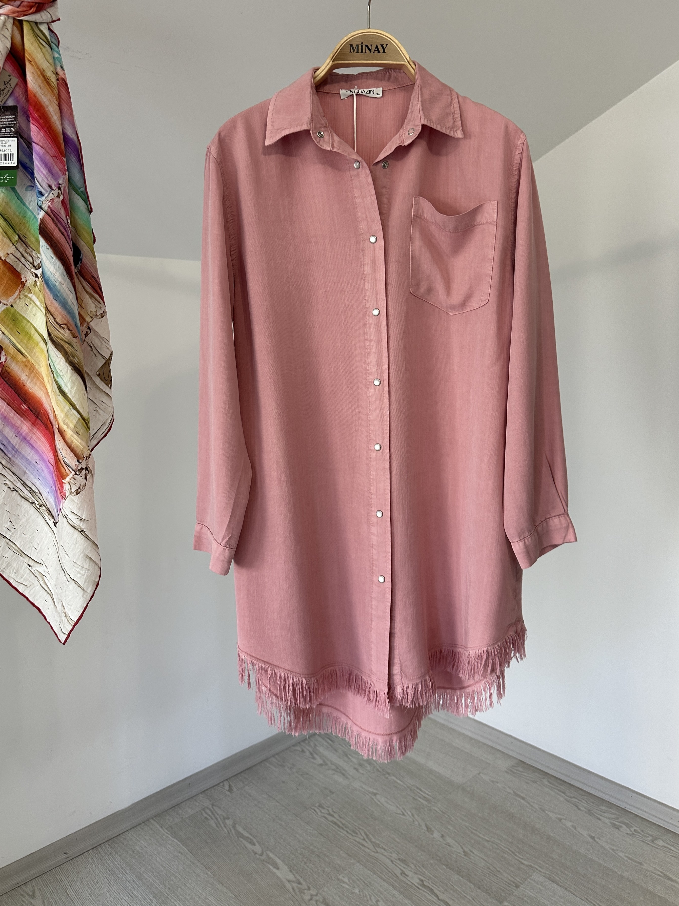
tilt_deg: -7.3
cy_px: 453
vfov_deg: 71.6
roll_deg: +0.5
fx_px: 628
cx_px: 340
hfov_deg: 56.8
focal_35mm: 24
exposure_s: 1/100
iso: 125
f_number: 1.78
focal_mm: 6.86
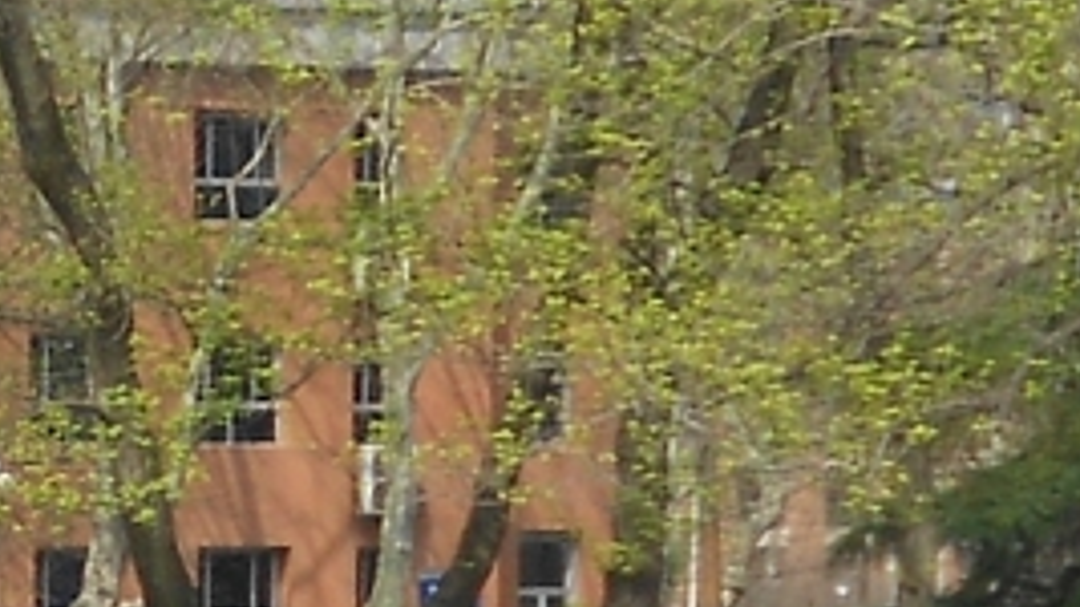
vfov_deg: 6.1
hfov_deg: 9.9
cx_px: -1311
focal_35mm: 196
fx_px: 5611
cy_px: 1002
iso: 80
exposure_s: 1/500
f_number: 3.6
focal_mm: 5.8
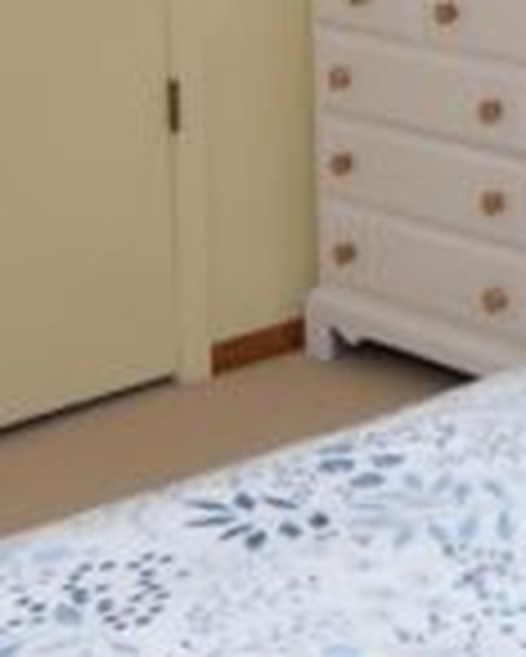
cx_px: 674
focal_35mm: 116
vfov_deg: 15.4
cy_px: -288
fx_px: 2255
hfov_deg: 12.9
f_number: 4.5
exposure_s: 1/60
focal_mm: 10
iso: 500
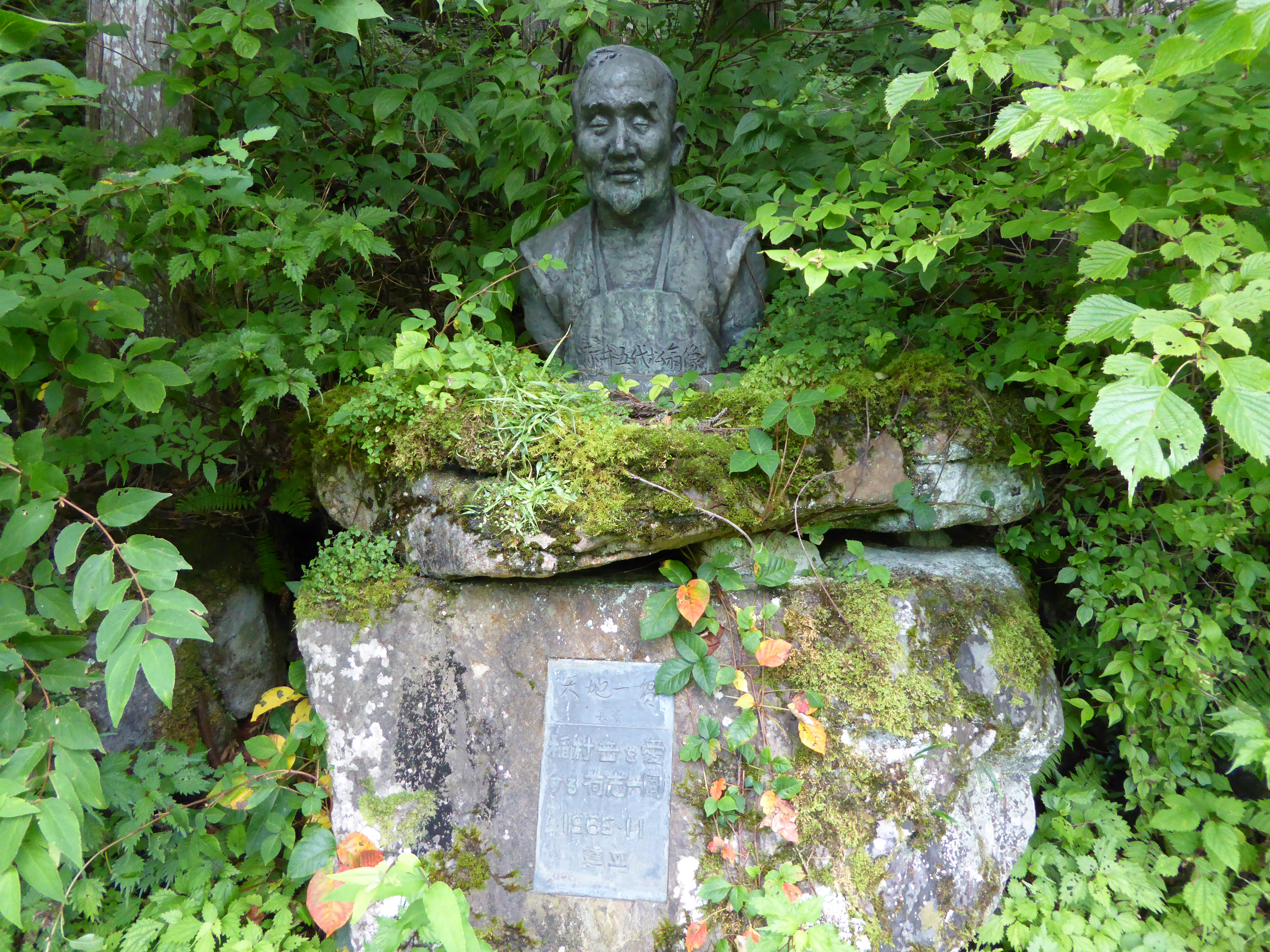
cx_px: 635
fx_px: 917
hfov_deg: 69.4
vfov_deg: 54.9
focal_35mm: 25
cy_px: 476
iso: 640
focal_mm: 4.3
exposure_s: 1/125
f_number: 3.3
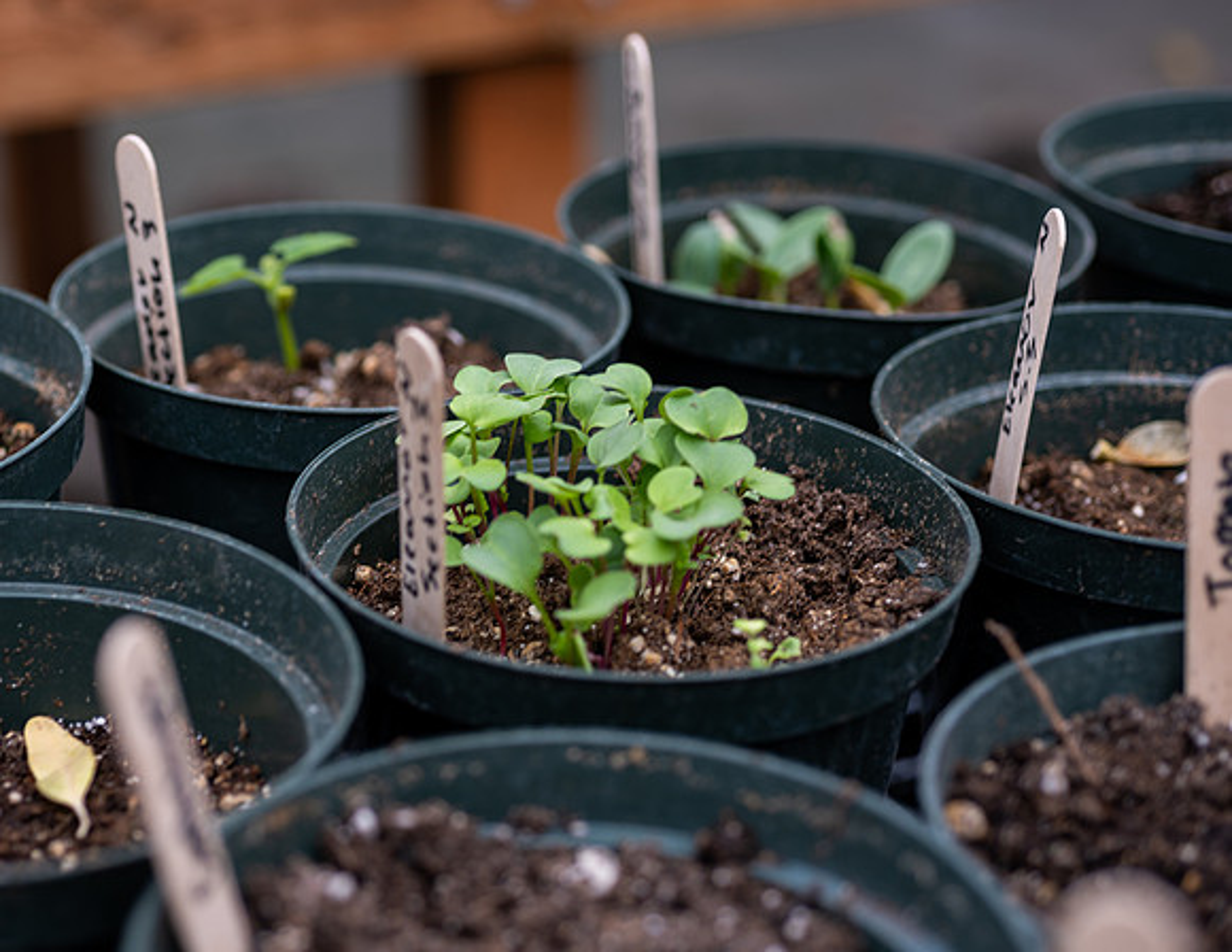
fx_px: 2575
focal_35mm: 72
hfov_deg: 26.8
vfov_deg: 20.9
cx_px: 487
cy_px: 470
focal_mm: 60
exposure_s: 1/80
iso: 50
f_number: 3.2
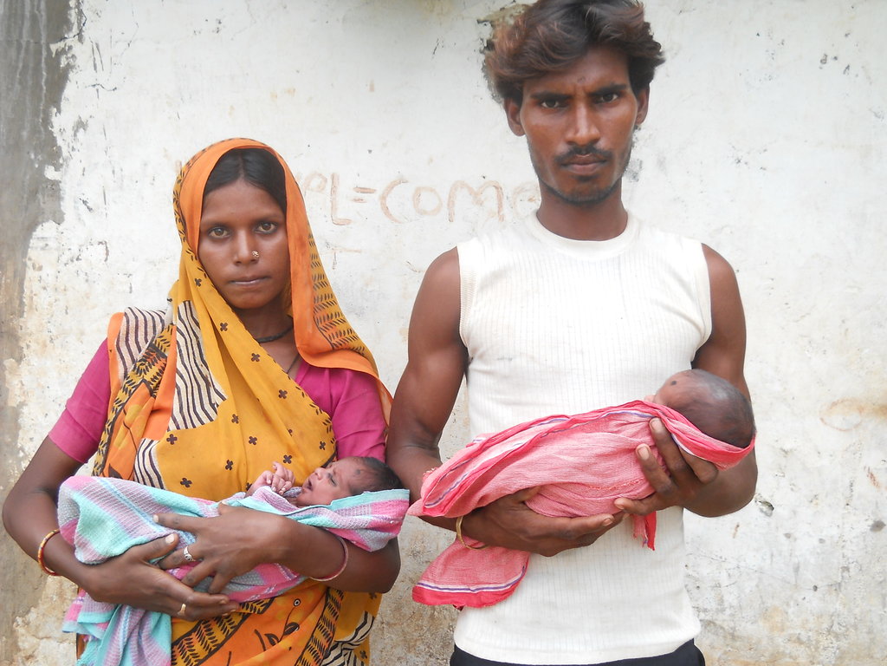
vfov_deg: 30.3
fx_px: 1230
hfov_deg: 39.7
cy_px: 333
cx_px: 444
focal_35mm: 48
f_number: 3.3
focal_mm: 7.88
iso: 80
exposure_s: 1/80
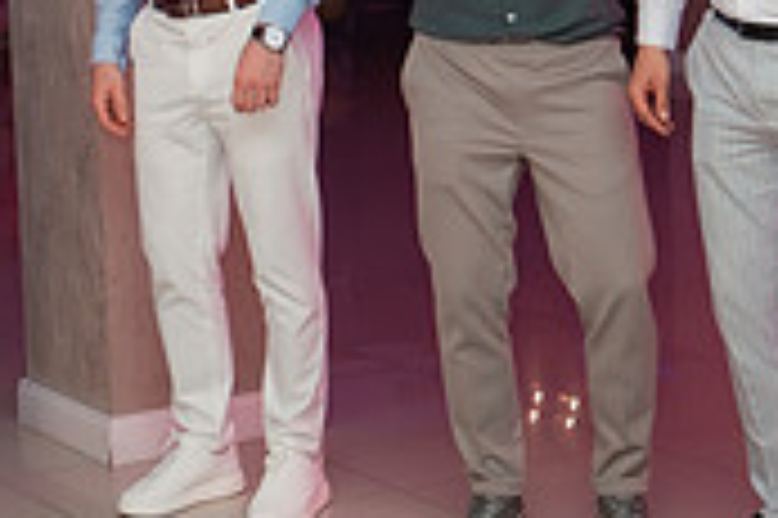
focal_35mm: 128
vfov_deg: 10.6
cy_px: 27
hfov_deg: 16.0
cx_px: 313
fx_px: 2764
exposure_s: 1/200
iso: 1600
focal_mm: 30
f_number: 2.8
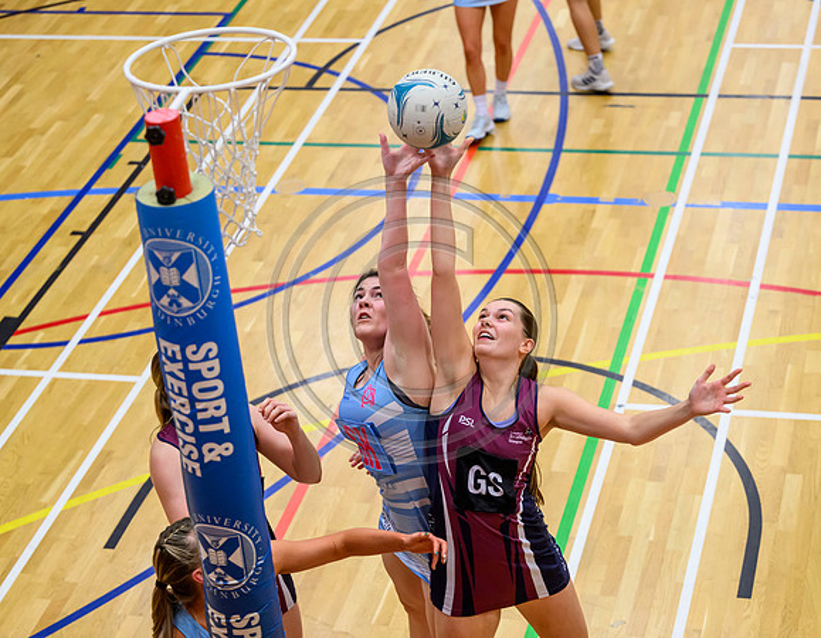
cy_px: 319
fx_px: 2099
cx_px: 390
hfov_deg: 22.1
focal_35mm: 87
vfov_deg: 17.3
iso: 5000
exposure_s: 1/1000
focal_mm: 79
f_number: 2.8
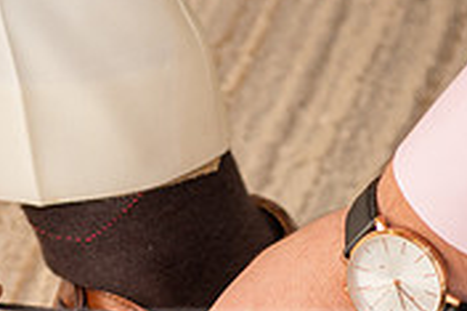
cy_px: 466
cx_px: 286
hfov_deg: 7.5
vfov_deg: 5.0
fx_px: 3551
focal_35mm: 274
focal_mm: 70
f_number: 3.5
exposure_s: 1/250
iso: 320
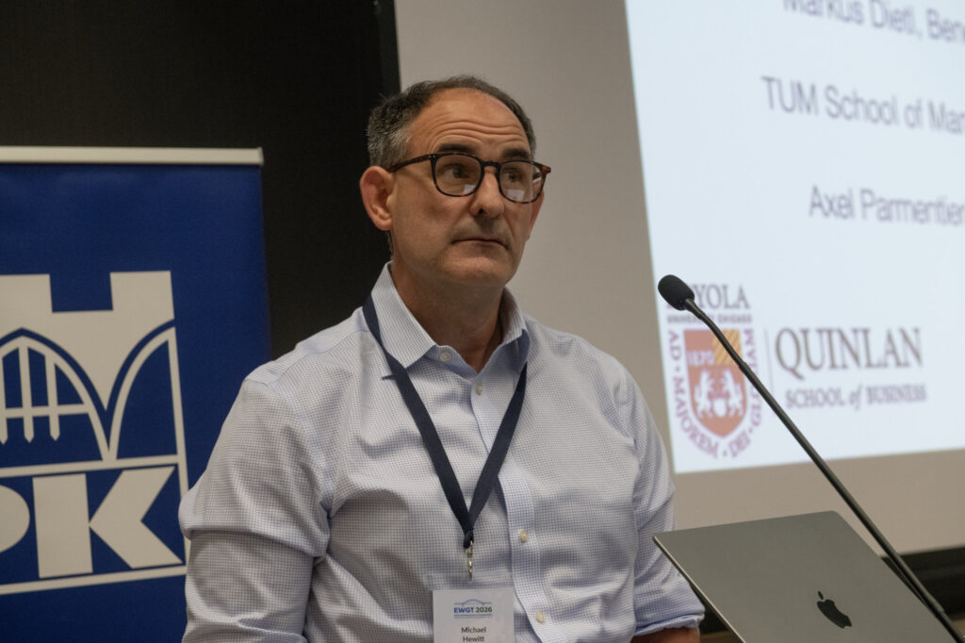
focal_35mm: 70
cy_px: 322
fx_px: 1876
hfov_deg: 28.9
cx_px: 482
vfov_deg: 19.4
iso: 3200
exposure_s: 1/160
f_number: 6.3
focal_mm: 70
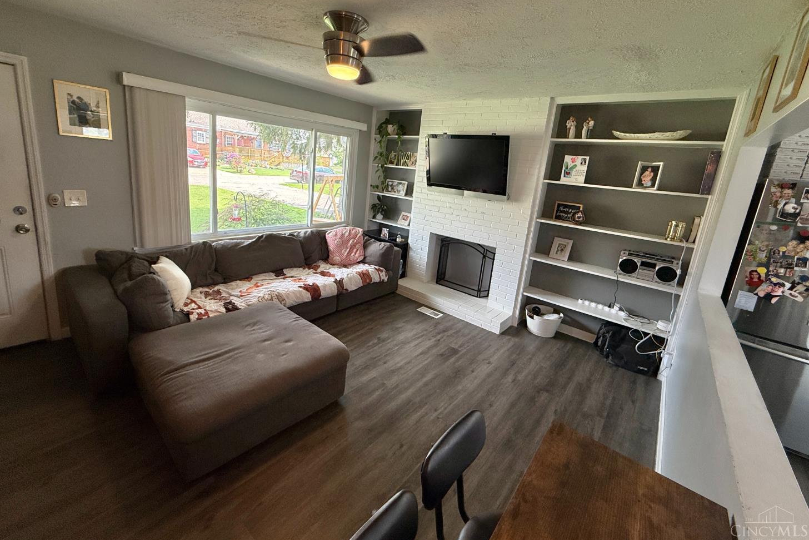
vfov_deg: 77.0
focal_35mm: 15
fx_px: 337
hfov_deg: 100.4
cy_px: 237
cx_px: 399
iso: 160
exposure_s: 1/120
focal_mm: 2.22
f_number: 2.2
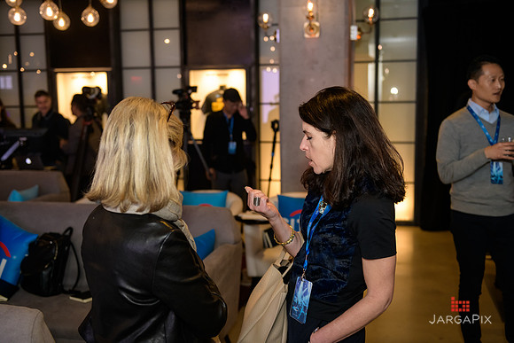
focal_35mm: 40
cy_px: 172
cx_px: 257
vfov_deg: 33.4
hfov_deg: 48.4
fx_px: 571
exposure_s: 1/125
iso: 1250
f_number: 3.2
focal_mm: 40
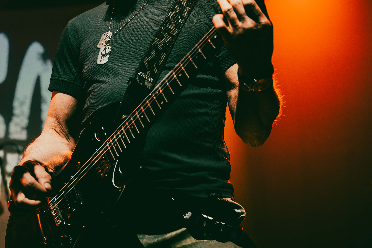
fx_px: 816
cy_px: 59
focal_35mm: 79
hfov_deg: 25.7
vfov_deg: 17.2
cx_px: 161
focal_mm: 47
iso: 3200
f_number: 2.8
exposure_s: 1/400
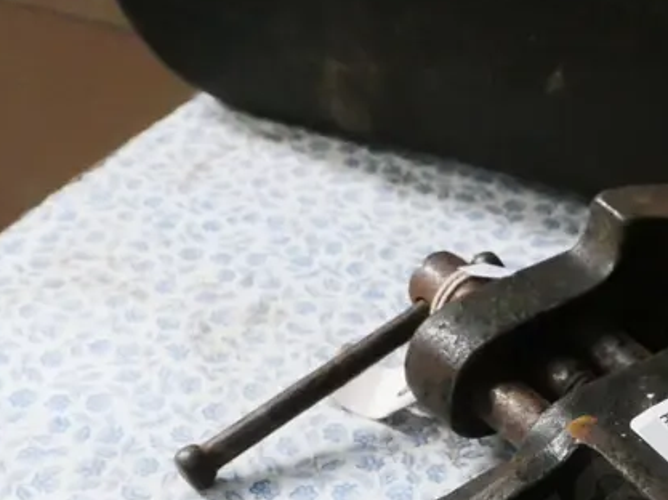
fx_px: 1138
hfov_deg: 31.6
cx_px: 559
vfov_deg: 23.4
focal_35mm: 59
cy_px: 540
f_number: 5.6
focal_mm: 12
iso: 6400
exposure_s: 1/320
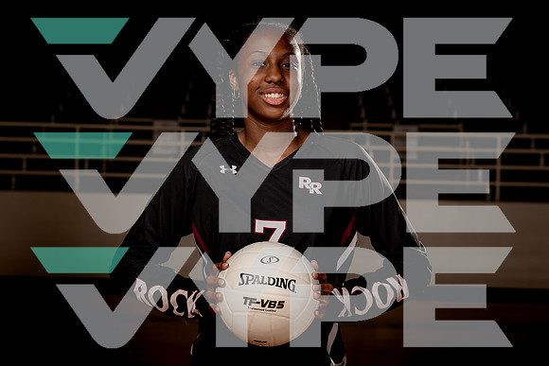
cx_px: 274
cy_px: 183
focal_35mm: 70
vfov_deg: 19.5
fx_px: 1068
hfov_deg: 28.8
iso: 100
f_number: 5.6
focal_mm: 70
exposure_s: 1/250
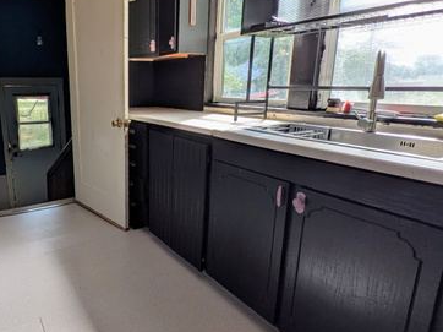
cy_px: 159
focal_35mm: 23
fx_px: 294
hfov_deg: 70.6
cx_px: 130
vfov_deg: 58.8
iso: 29
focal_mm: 1.54
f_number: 2.2
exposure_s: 1/137
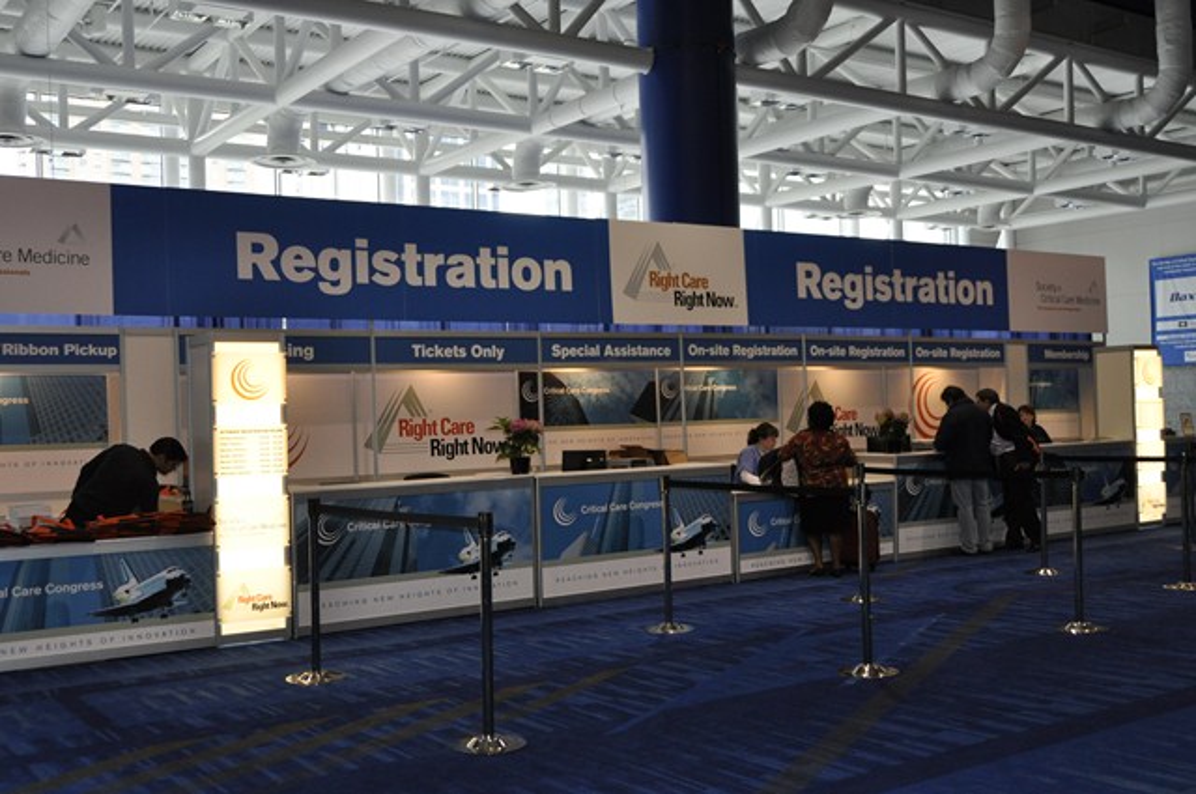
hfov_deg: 49.6
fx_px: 1294
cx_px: 598
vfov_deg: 34.1
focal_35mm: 39
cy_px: 397
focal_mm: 26
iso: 800
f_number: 3.8
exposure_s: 1/125
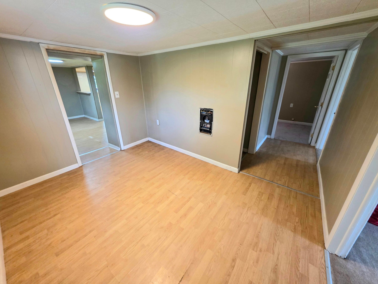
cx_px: 189
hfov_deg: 106.2
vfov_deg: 89.9
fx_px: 142
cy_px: 142
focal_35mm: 13
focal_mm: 2.2
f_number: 1.9
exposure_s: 1/60.2
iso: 320
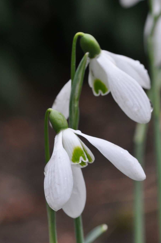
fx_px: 1634
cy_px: 173
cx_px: 122
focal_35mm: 243
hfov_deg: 5.6
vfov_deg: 8.5
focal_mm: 105
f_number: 5.6
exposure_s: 1/125
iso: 400
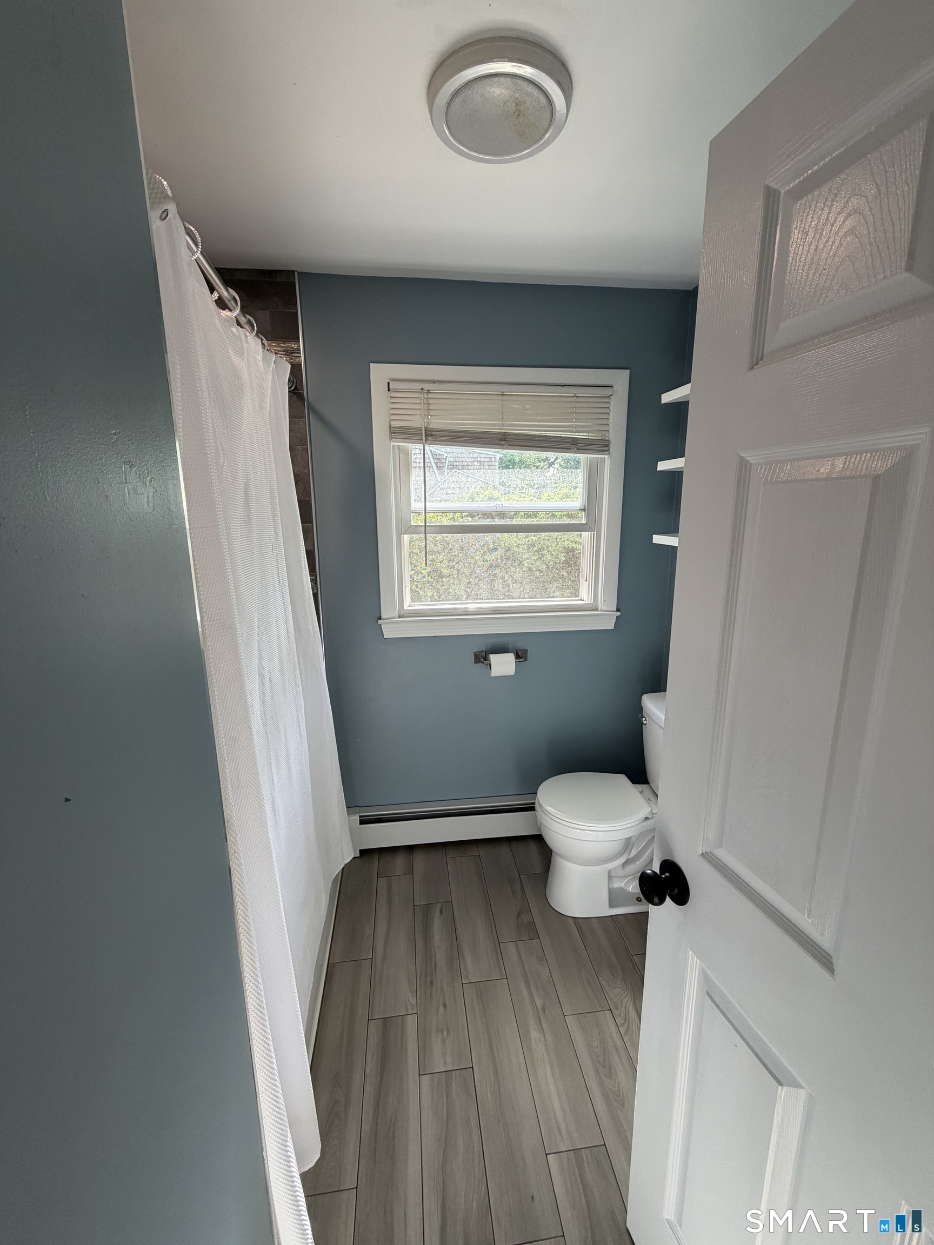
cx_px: 467
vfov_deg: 102.1
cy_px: 622
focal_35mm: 14
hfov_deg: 85.7
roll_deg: +1.0
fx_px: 504
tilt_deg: -13.6
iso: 160
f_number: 2.2
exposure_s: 1/121
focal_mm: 2.22
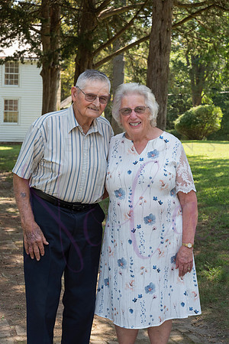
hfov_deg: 20.6
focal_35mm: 66
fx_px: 630
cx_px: 114
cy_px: 172
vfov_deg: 30.5
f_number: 8
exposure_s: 1/200
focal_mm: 66
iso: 500
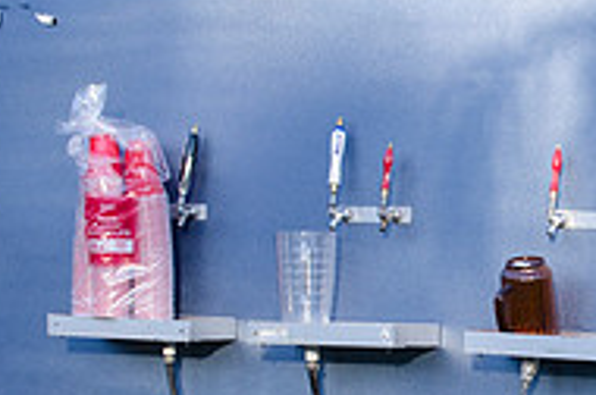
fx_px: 2876
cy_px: 313
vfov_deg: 7.8
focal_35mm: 174
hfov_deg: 11.7
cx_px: 659
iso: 320
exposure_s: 1/100
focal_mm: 38
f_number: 8
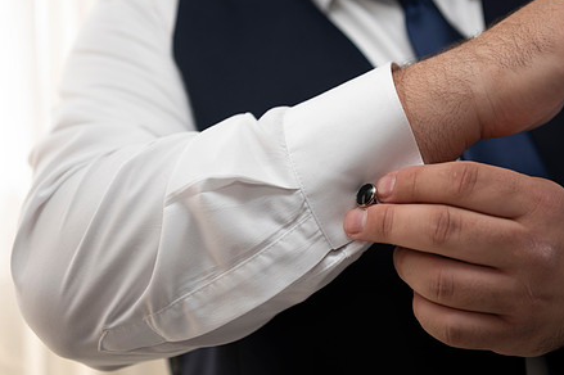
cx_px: 329
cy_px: 153
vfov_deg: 20.6
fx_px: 1033
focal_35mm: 66
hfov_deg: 30.5
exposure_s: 1/100
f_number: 2.8
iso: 50
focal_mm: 50
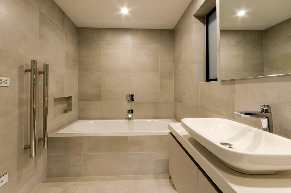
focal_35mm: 15
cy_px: 96
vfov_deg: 77.1
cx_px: 146
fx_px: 121
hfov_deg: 100.5
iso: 320
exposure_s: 1/8
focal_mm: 10
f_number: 10
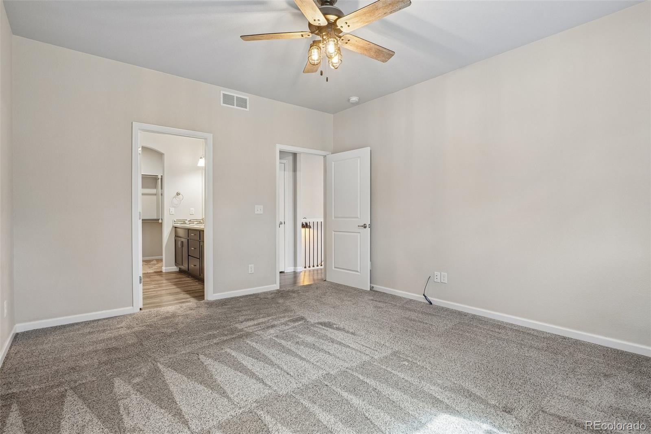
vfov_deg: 72.0
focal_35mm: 16
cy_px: 217
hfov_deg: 95.0
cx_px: 326
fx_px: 298
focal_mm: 11
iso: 500
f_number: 8
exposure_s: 1/8
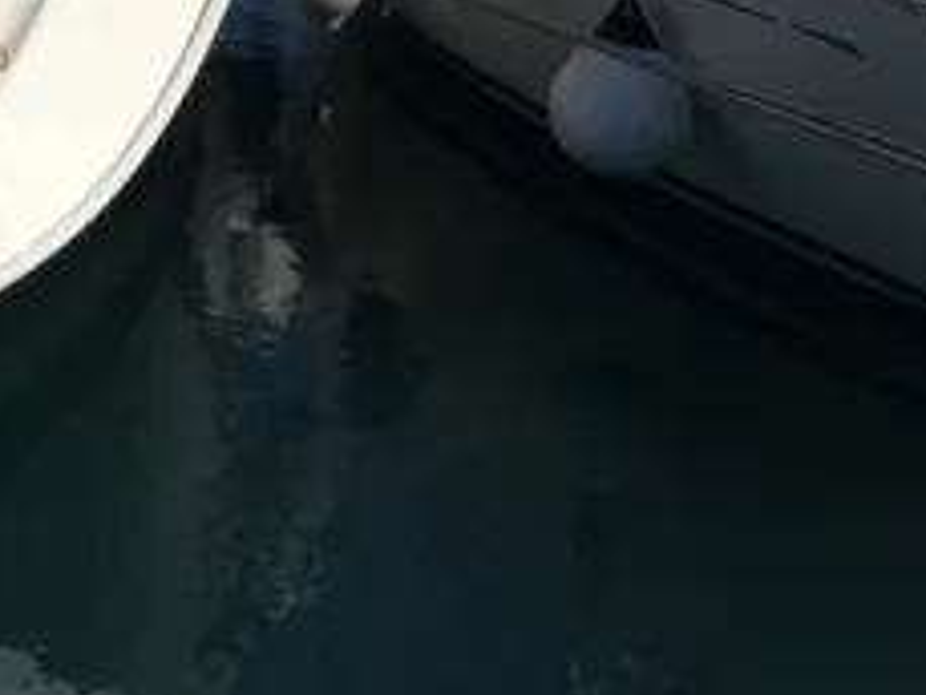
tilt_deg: -9.2
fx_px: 2034
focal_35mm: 76
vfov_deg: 18.4
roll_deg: -1.4
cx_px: -97
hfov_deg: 24.0
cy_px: -141
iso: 32
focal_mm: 4.15
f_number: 2.2
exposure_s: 1/5882
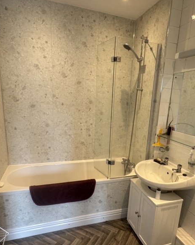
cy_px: 142
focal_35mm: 24
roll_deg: -2.2
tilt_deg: -15.1
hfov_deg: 58.6
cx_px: 108
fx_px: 173
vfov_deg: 69.8
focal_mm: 2.22
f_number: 2.2
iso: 250
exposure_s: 1/100
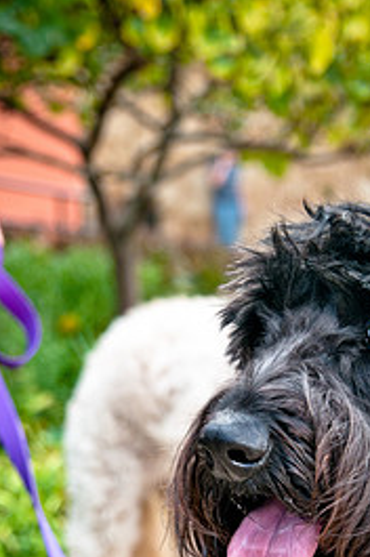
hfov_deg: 13.4
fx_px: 1577
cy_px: 469
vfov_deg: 19.8
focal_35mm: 102
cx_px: 243
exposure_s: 1/640
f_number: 3.2
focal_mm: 40
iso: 400
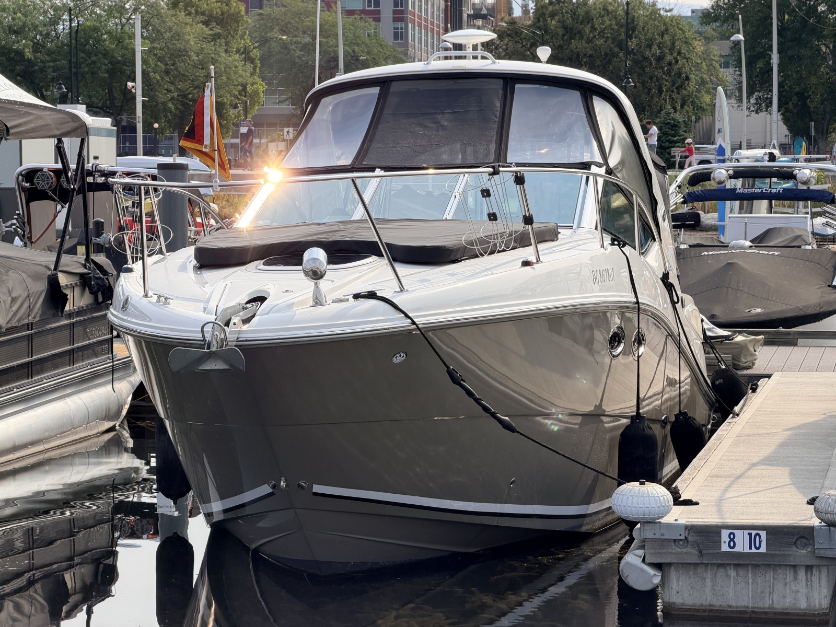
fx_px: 2415
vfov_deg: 14.8
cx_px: 418
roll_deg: +0.4
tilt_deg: -3.3
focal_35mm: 100
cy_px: 314
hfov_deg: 19.6
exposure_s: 1/638
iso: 32
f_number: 2.8
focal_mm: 16.89
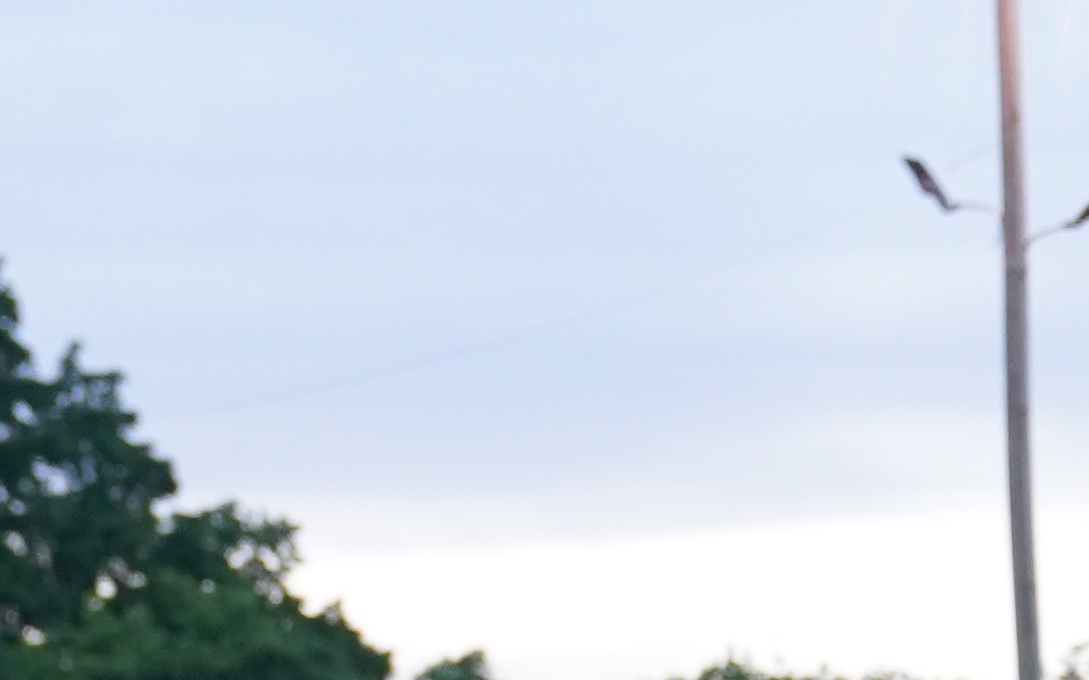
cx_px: 2464
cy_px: 1353
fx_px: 5994
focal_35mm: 202
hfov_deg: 9.4
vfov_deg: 6.3
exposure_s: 1/160
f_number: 4
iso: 1600
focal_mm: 33
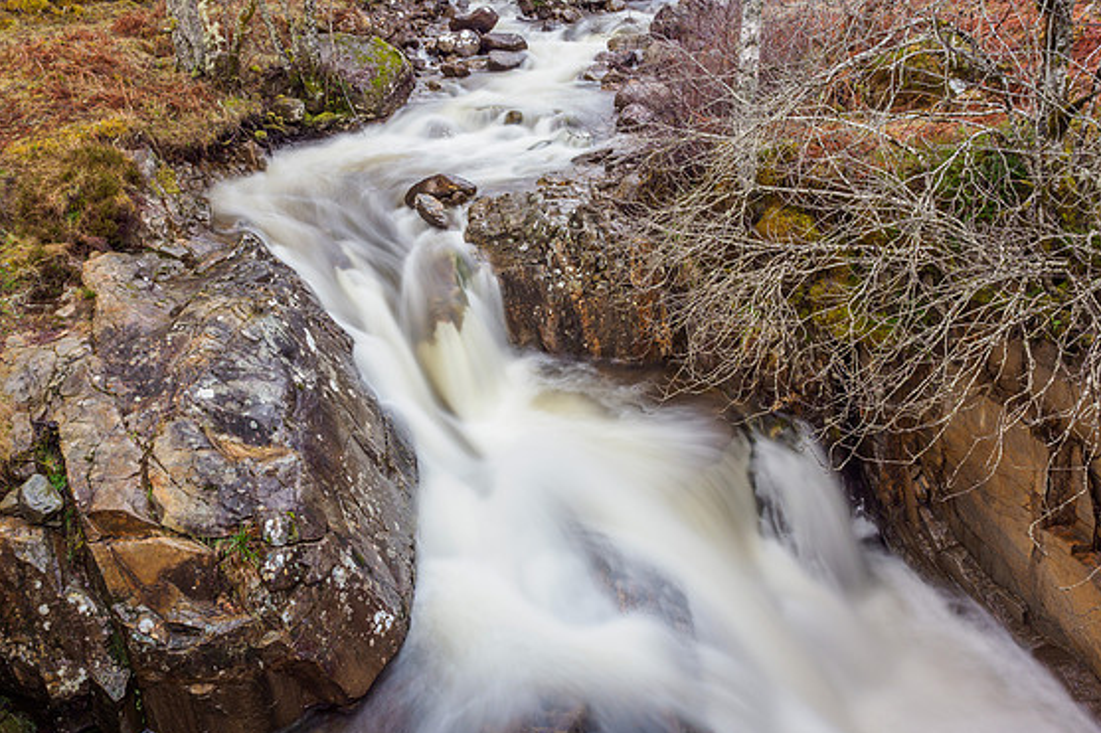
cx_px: 557
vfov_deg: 49.5
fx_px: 795
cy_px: 335
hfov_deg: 69.4
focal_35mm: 26
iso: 200
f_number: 7.1
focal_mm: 12
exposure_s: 2.5
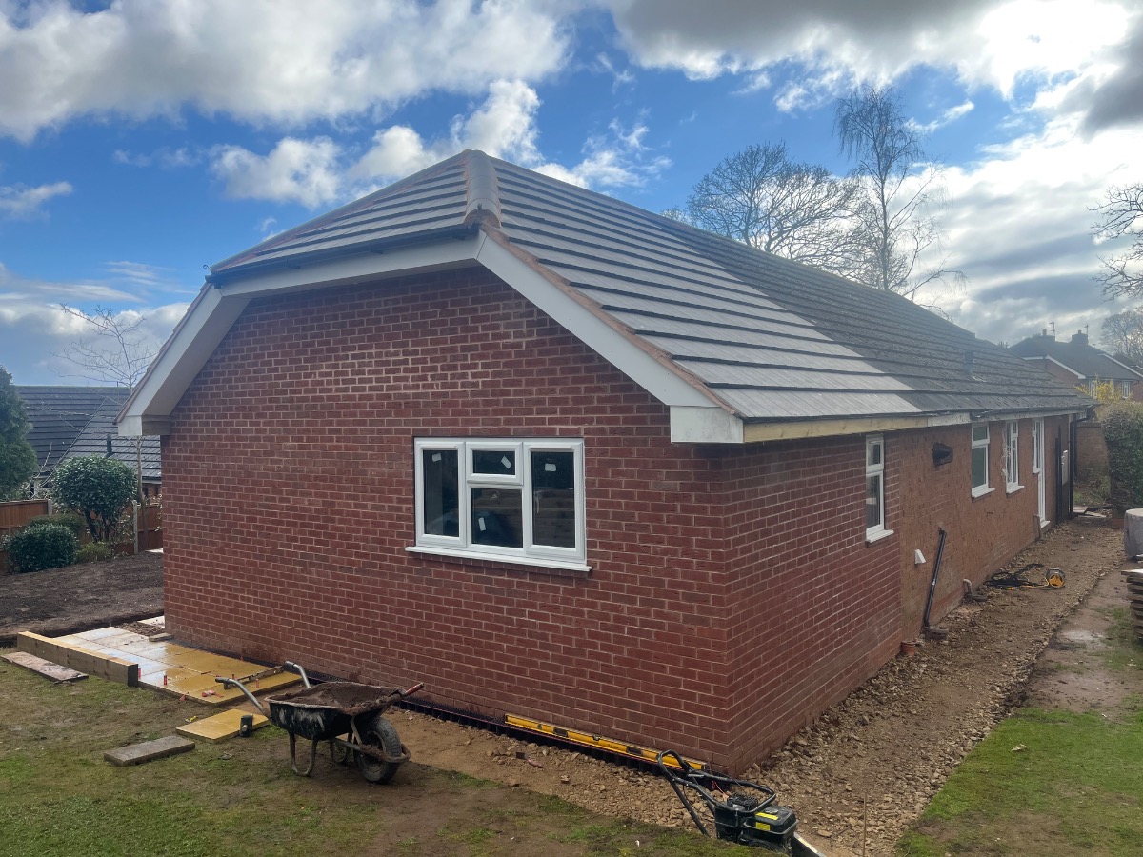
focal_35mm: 26
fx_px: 859
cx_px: 572
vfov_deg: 53.1
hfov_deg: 67.3
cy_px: 428
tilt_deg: -0.4
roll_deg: +1.2
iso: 50
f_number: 1.6
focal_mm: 5.1
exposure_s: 1/1536
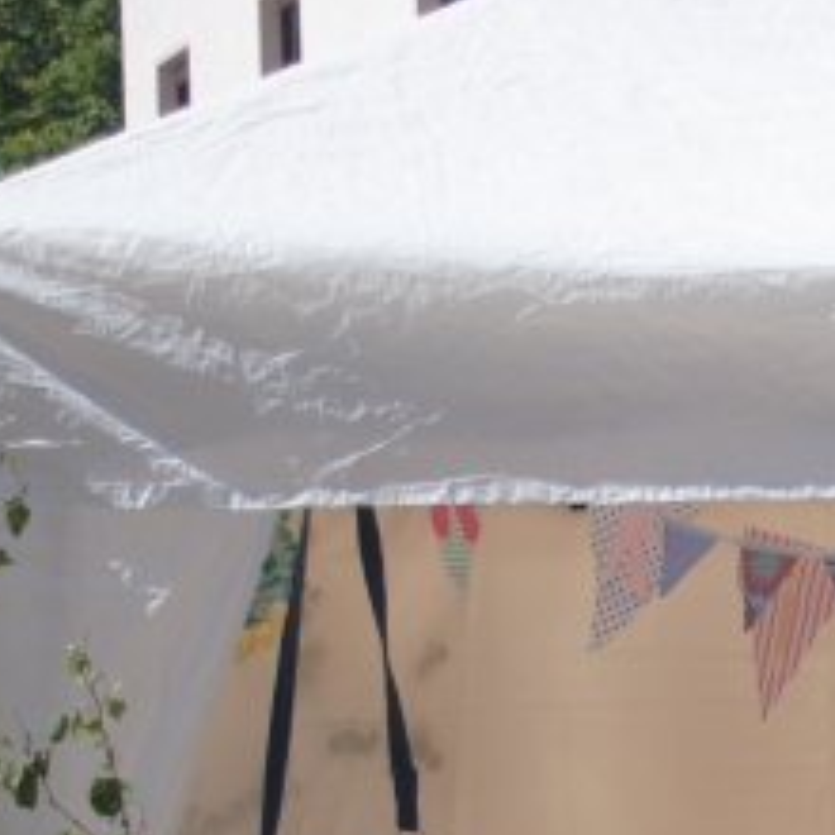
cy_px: 1116
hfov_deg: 13.9
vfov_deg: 13.8
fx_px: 3302
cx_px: 1074
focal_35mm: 121
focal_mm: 22
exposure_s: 1/1250
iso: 100
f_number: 4
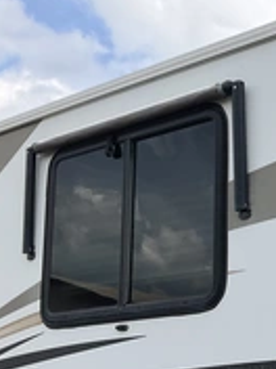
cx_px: 406
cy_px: 241
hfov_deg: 19.6
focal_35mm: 66
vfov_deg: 29.2
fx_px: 702
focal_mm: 3
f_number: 1.8
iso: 25
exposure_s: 1/2227
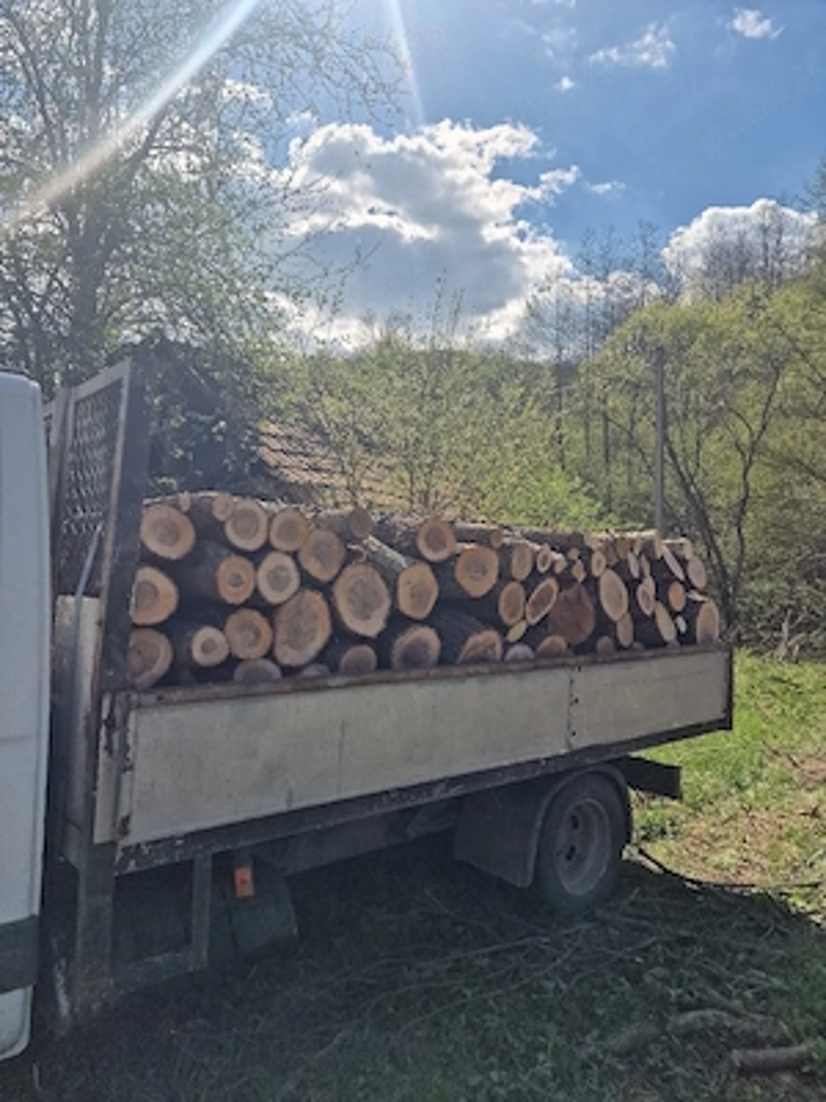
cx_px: 413
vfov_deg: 73.9
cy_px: 551
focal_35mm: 23
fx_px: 732
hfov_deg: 58.9
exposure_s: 1/1667
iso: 50
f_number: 1.8
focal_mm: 6.4
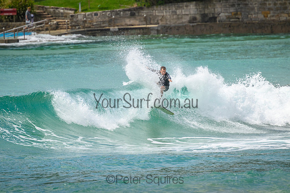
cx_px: 145
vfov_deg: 1.7
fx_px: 6446
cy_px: 96
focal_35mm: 800
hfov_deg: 2.6
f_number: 11
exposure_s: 1/2000
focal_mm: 800
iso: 800
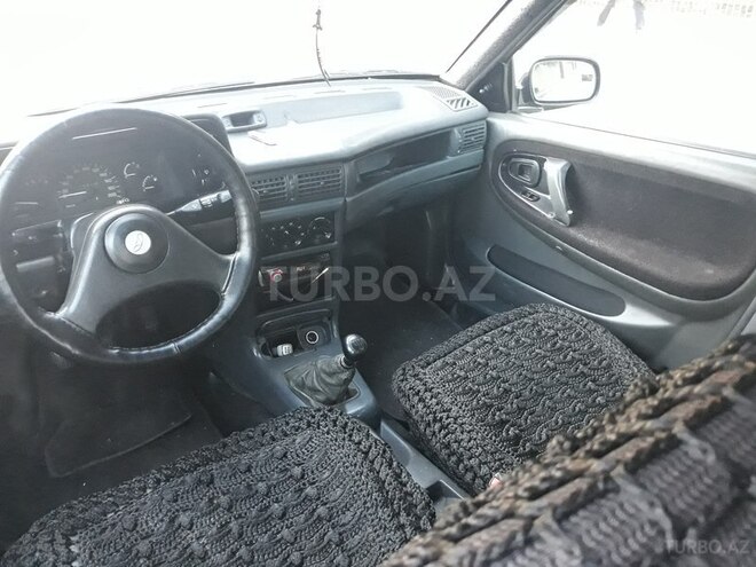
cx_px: 378
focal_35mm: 27
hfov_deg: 65.3
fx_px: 590
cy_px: 284
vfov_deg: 51.4
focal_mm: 3.71
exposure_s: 1/25
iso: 640
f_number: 1.7
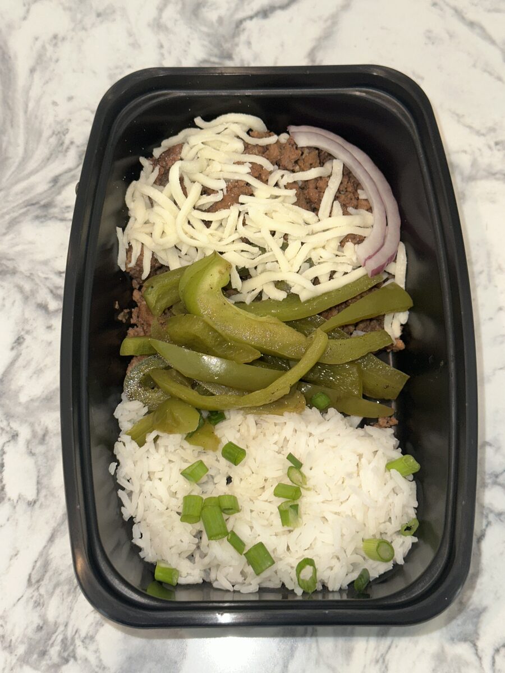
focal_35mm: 48
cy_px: 336
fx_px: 934
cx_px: 252
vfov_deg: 39.7
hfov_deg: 30.3
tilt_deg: -69.7
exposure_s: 1/61
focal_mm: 6.86
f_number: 1.78
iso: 64
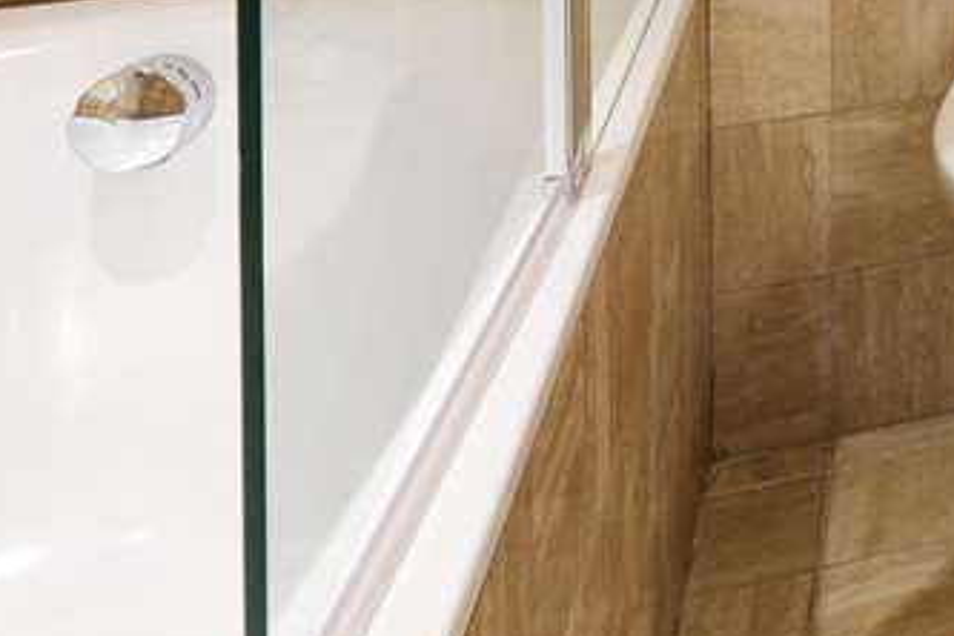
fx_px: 1908
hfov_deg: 19.3
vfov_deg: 14.9
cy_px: -688
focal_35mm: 72
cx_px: 1811
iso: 200
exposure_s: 4
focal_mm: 16
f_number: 14
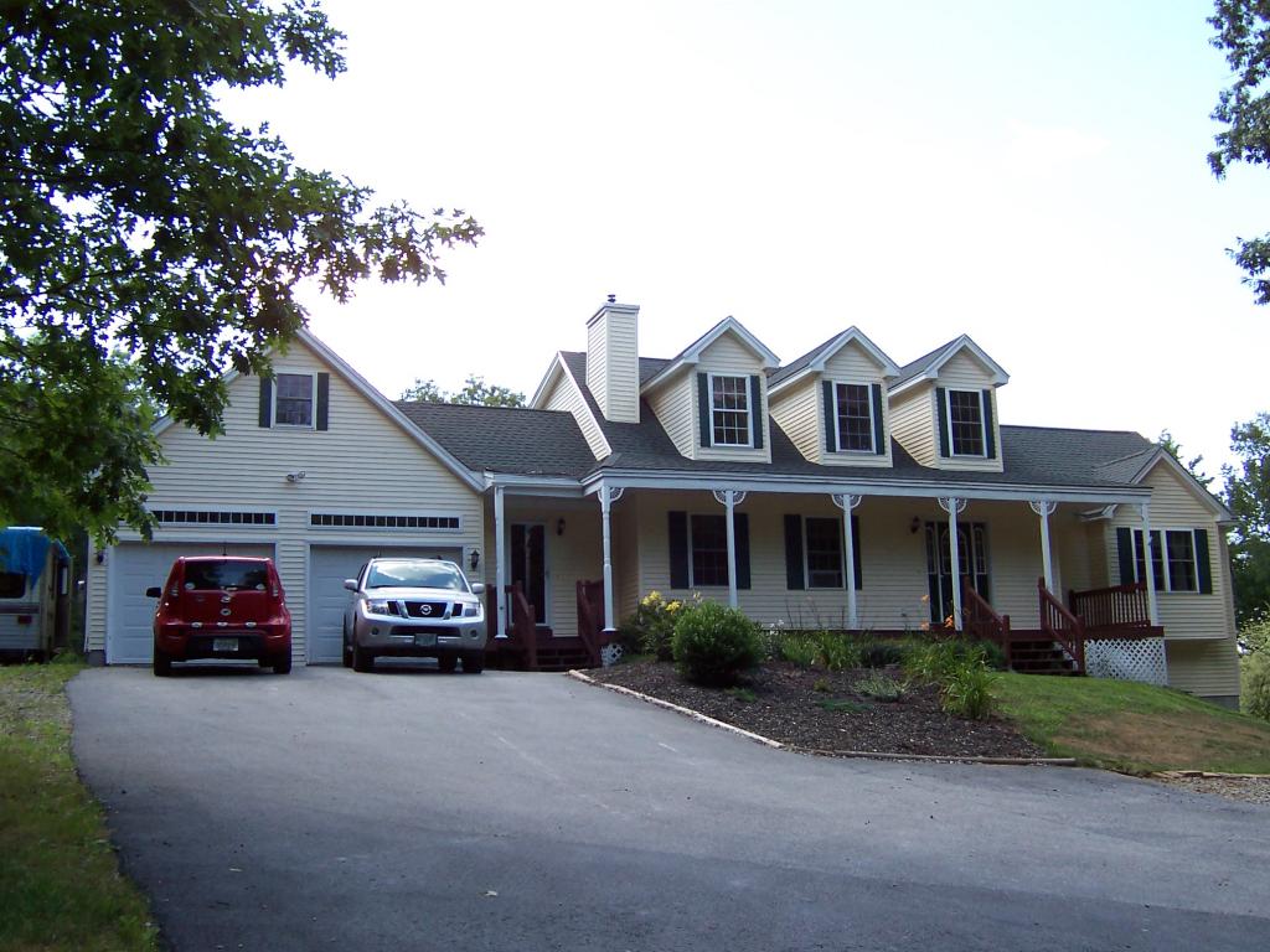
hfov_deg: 51.4
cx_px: 635
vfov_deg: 39.7
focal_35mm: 36
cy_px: 476
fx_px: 1321
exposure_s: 1/250
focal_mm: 5.6
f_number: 3.4
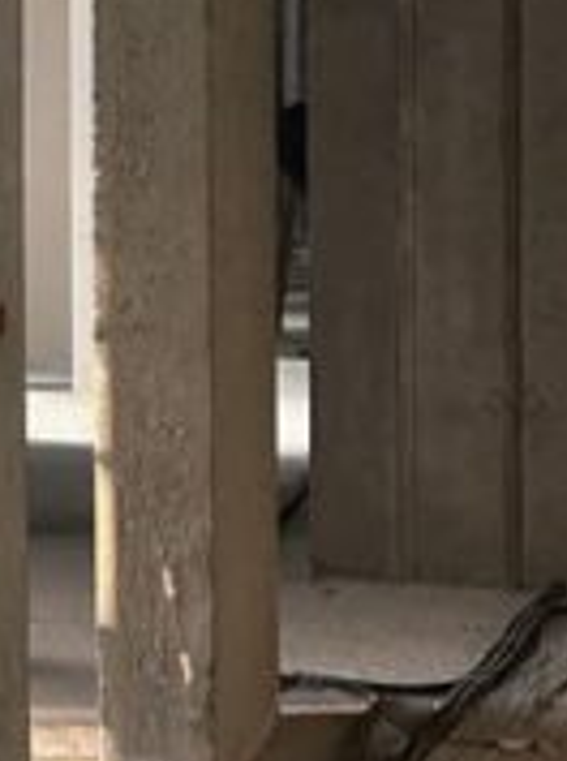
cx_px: -803
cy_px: 159
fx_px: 2740
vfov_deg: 15.7
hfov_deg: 10.2
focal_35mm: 125
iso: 640
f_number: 1.78
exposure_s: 1/60
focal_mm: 6.86
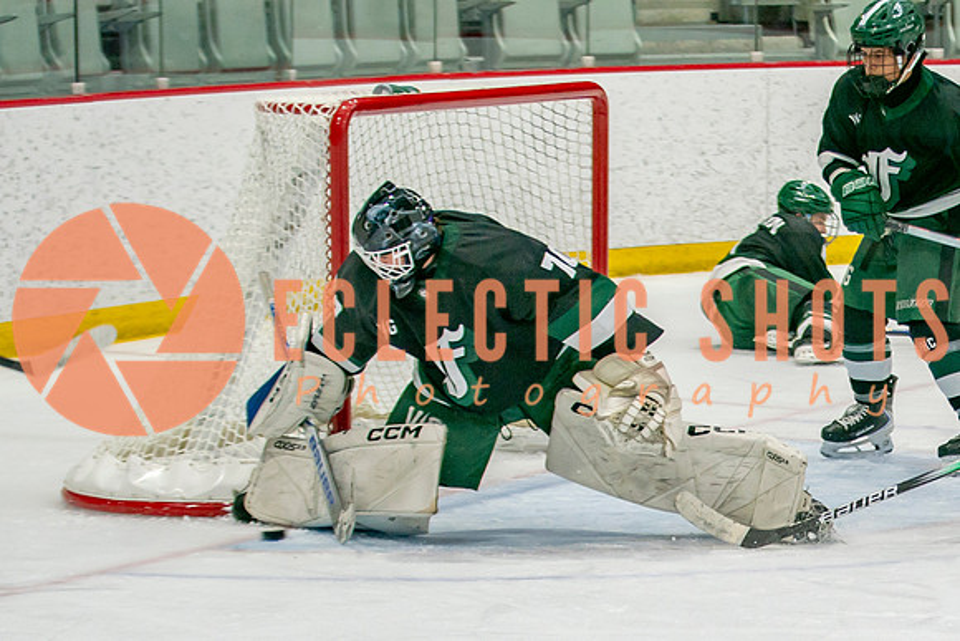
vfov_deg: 7.0
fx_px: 5206
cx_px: 1104
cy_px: 587
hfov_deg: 10.4
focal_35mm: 195
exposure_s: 1/640
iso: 640
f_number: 3.2
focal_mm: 75
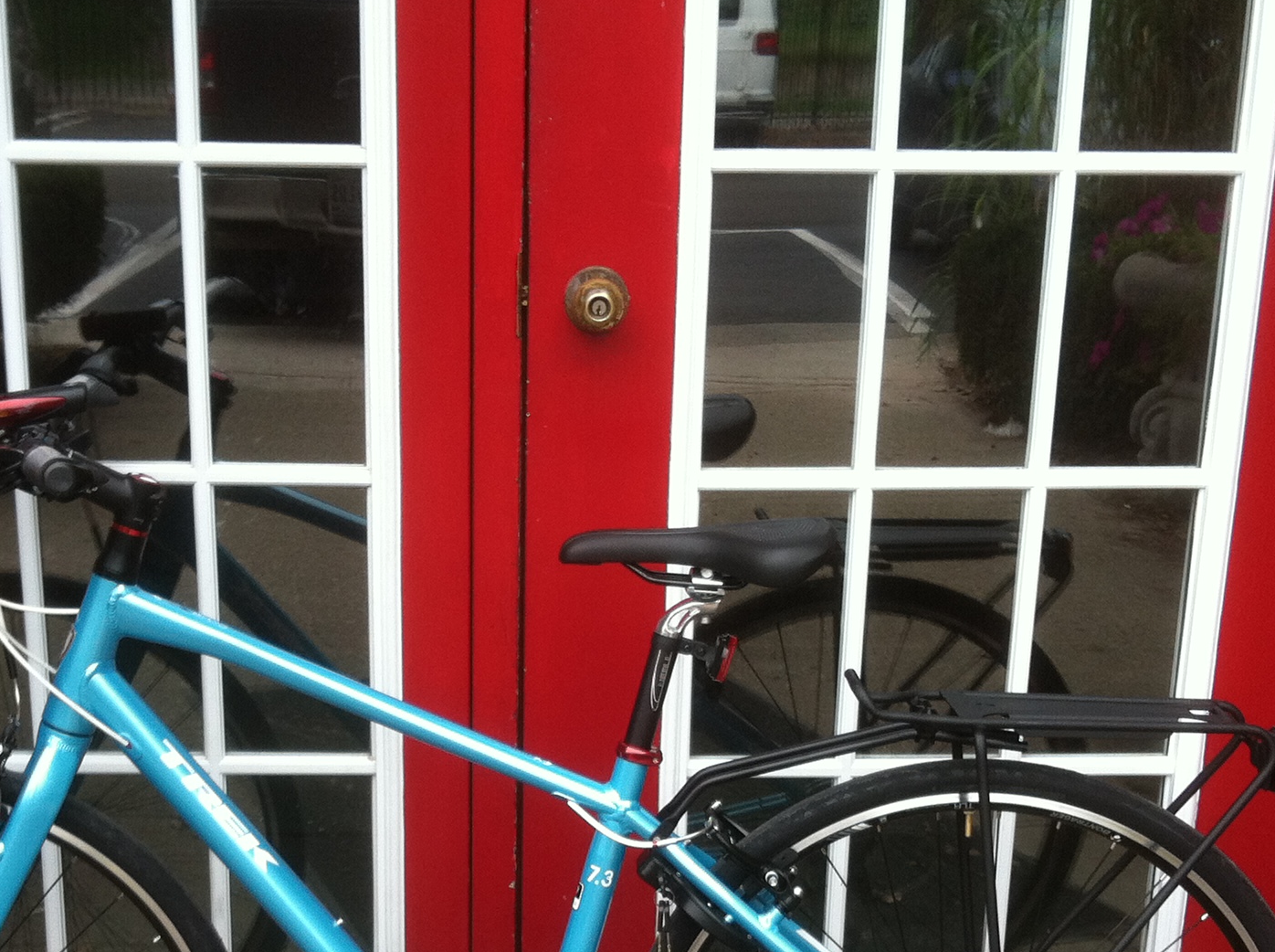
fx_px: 2390
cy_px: 803
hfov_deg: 29.8
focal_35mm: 65
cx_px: 540
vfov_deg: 22.1
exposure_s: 1/143
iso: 80
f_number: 2.8
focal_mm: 3.85
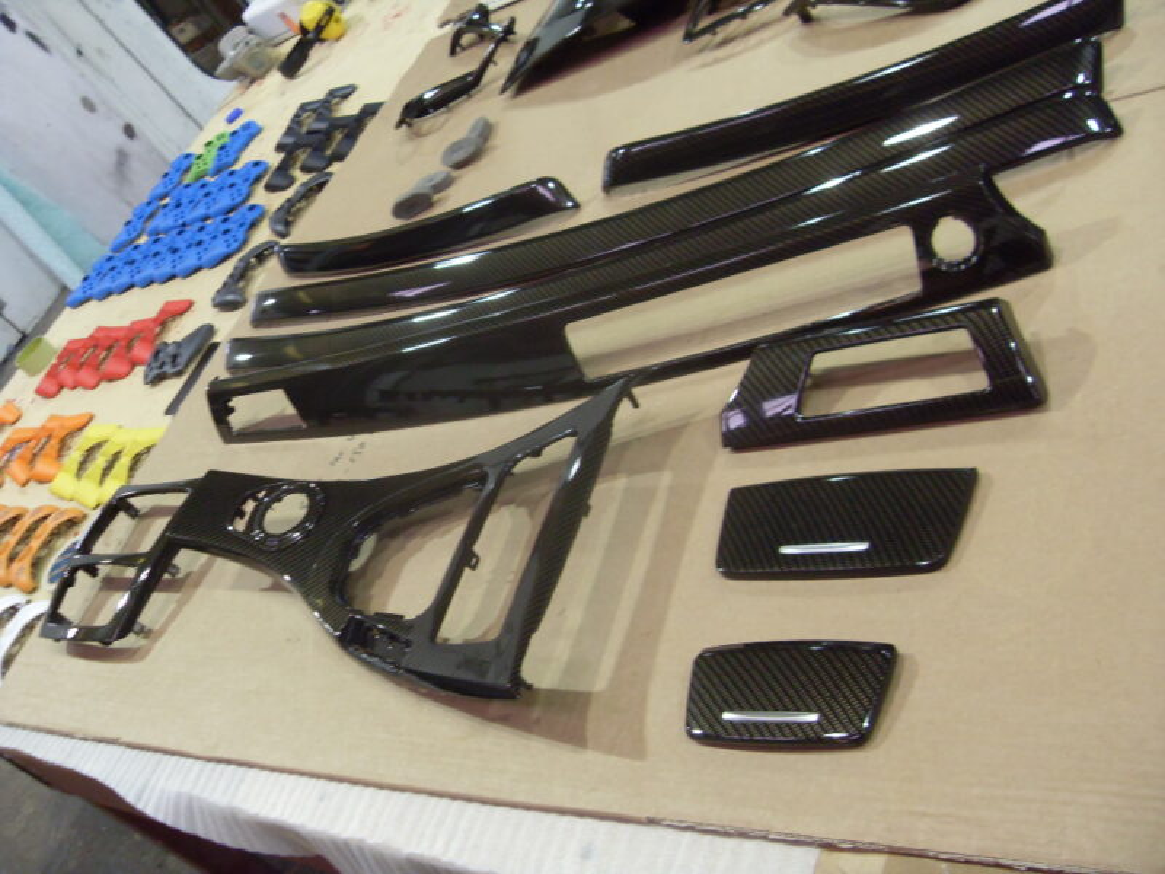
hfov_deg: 52.6
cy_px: 437
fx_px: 1178
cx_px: 582
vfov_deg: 40.7
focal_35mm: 35
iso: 200
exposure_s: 1/20
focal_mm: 6.3
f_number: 2.8
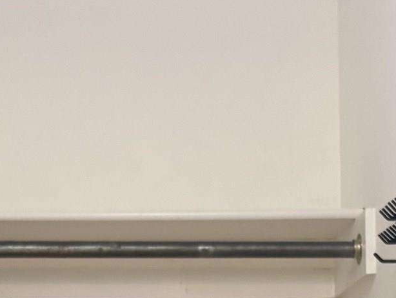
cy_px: 709
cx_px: 255
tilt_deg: -9.6
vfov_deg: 10.0
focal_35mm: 130
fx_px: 1488
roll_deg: +3.3
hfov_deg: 15.1
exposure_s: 1/60
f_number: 1.6
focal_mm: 5.96
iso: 100
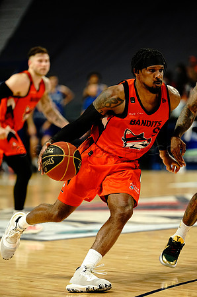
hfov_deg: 7.3
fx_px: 1542
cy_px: 148
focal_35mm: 187
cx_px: 98
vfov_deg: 11.0
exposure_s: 1/1600
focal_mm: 187
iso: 5000
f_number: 2.8
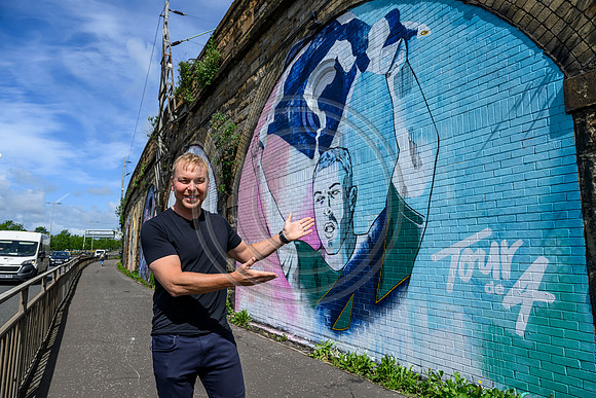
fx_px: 397
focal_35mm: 24
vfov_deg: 53.2
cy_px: 199
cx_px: 298
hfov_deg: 73.7
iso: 200
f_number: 7.1
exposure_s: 1/1000
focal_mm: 24
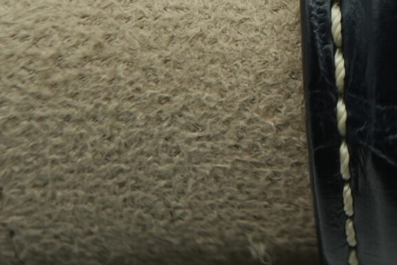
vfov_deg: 8.6
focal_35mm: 156
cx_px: 474
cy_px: -143
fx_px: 1721
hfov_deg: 12.8
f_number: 5
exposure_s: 1/250
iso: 400
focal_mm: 35
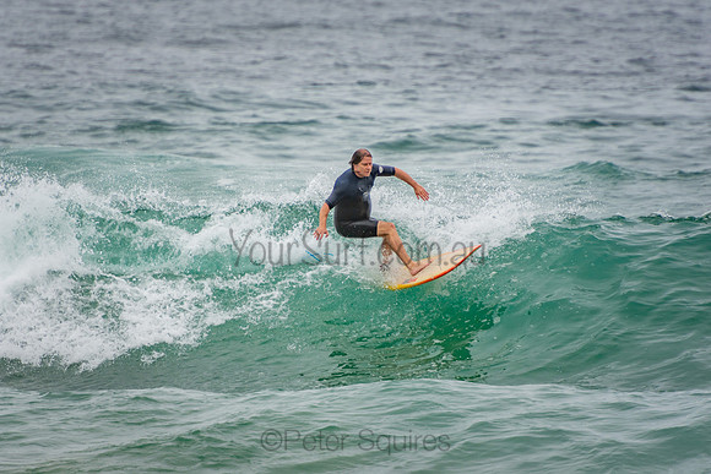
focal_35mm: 585
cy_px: 237
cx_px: 356
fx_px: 11556
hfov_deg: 3.5
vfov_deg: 2.4
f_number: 5.6
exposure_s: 1/1600
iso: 250
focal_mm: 390
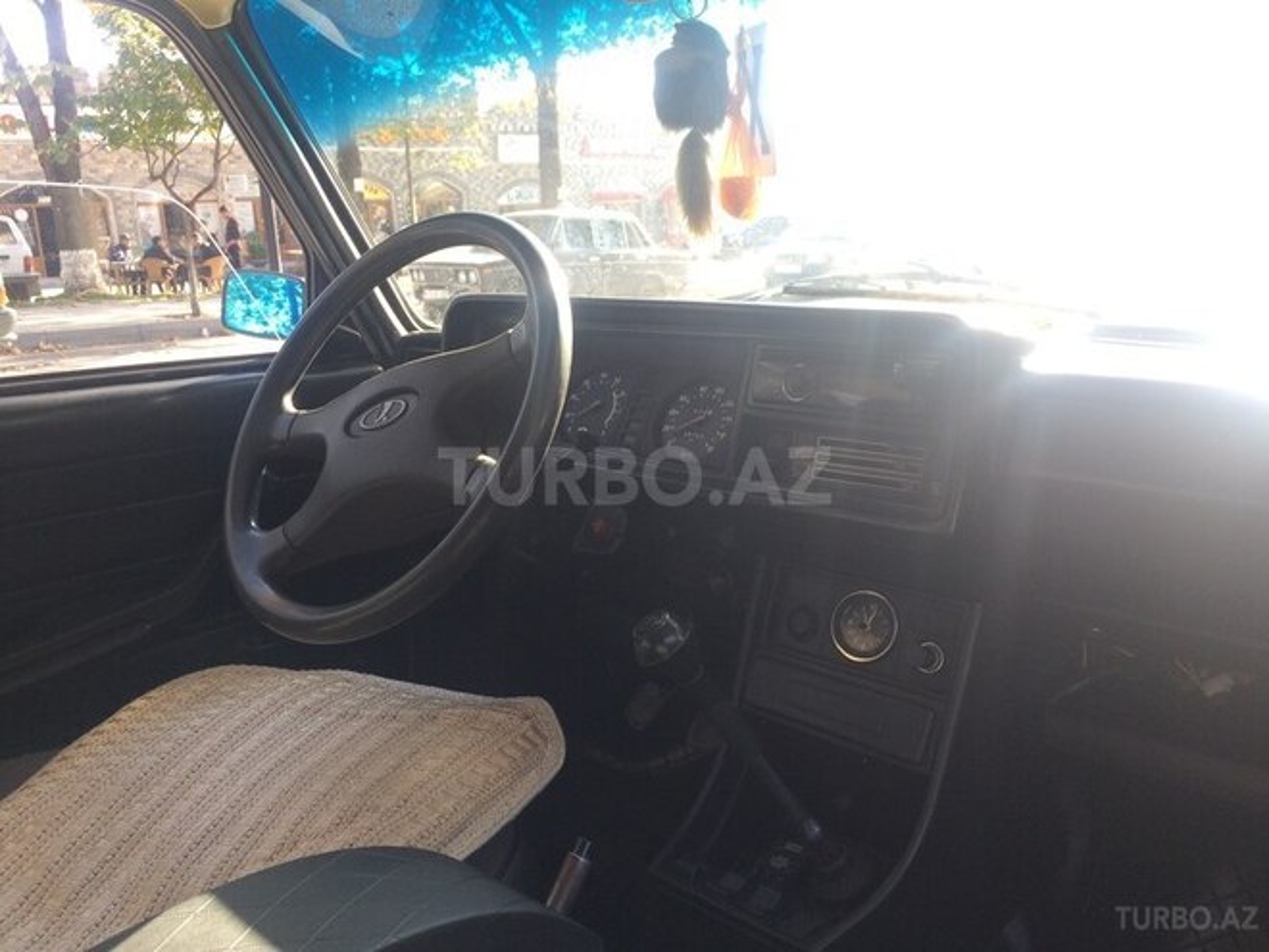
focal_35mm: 29
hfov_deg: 61.7
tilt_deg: -13.9
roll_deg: +3.2
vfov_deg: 48.2
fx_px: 1063
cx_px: 634
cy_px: 476
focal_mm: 4.15
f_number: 2.2
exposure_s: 1/100
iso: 40
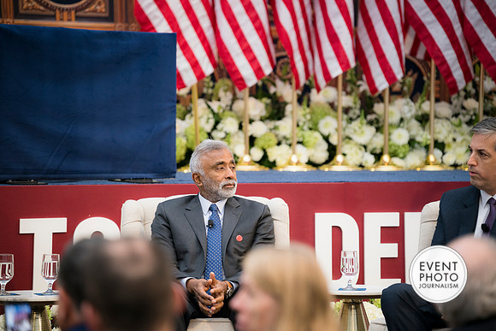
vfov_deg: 9.2
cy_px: 166
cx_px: 248
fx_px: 2067
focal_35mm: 150
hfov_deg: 13.7
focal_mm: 150
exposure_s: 1/200
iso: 500
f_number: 2.8
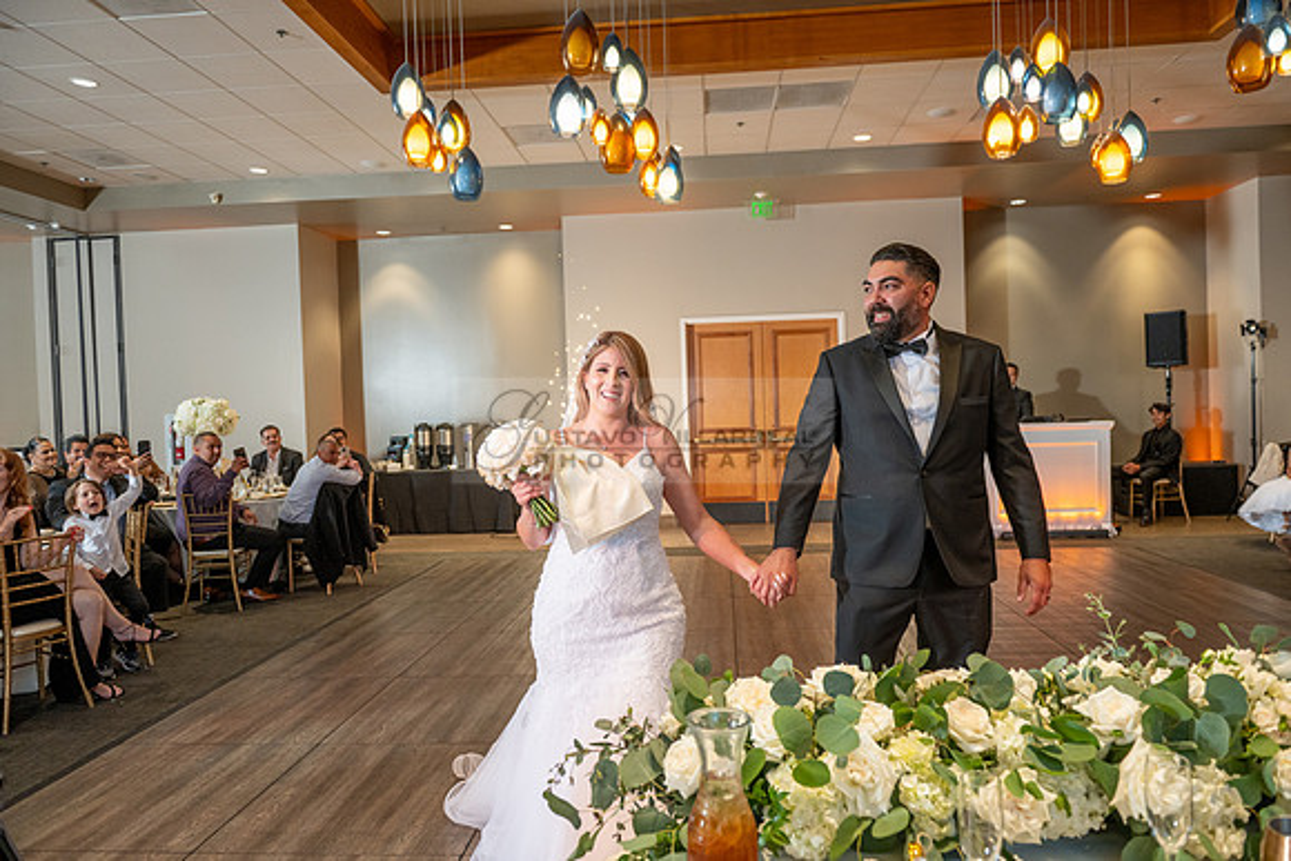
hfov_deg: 73.7
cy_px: 430
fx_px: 861
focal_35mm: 24
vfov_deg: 53.2
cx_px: 646
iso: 800
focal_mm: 24
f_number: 3.5
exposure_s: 1/200
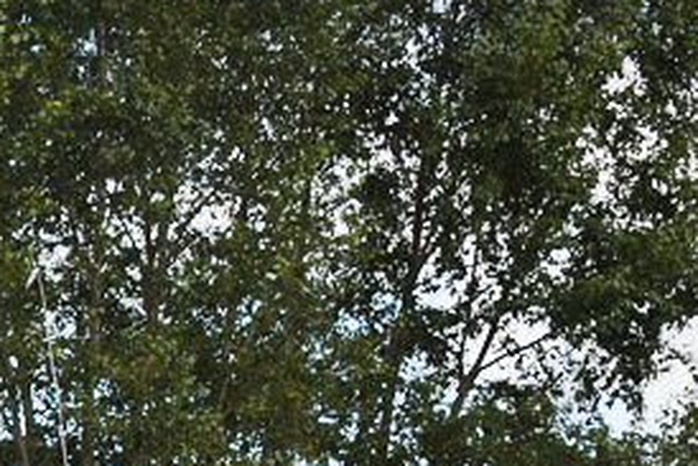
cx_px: -558
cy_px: 912
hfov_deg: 9.3
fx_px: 4074
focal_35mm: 210
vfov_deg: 6.4
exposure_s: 1/1000
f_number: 5
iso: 200
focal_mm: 32
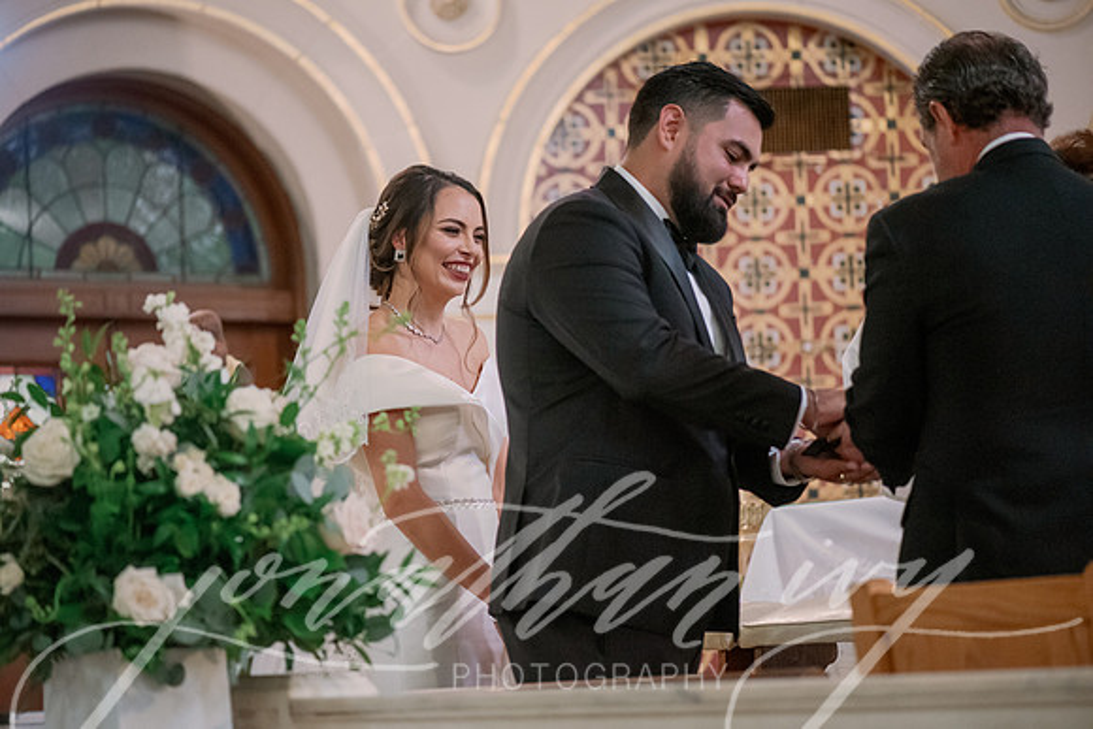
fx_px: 3297
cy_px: 364
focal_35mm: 109
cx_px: 528
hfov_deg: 18.8
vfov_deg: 12.6
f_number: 2.8
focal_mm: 105
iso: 3200
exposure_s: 1/160
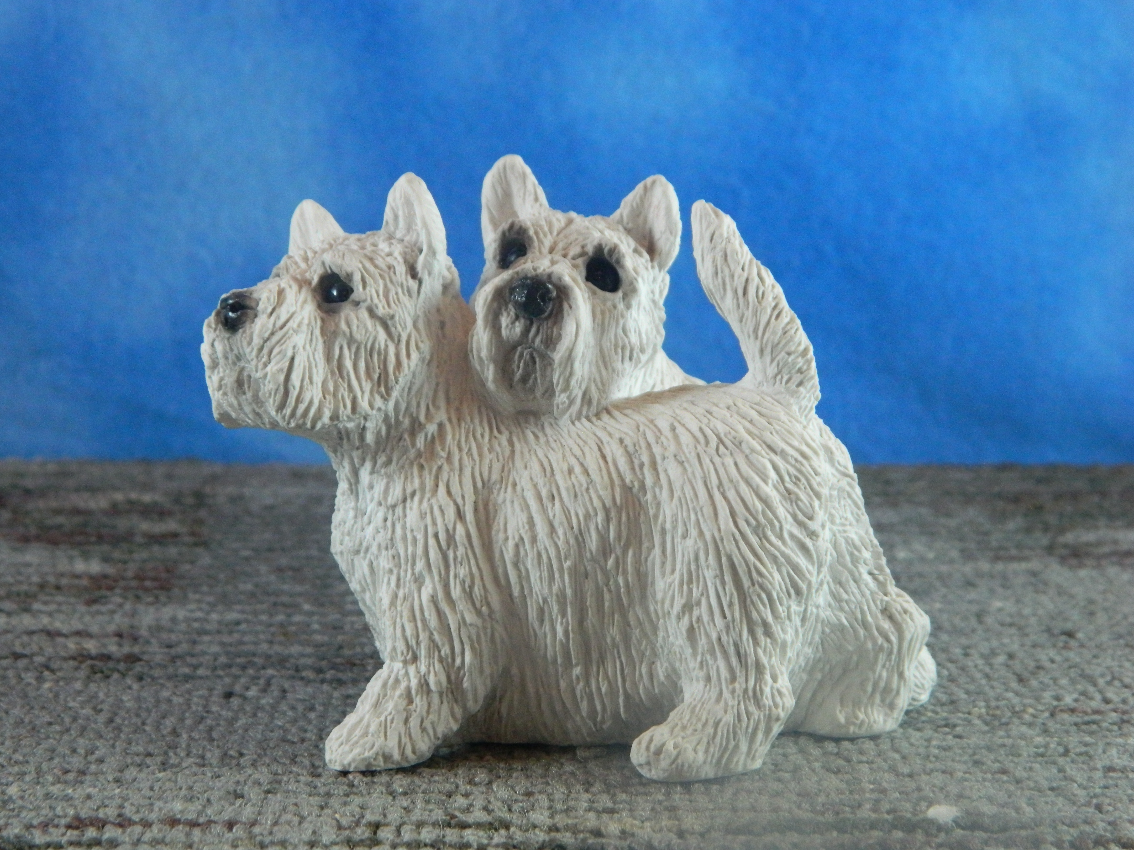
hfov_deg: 27.8
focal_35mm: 70
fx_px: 2293
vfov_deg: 21.0
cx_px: 567
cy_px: 425
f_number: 4
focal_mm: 12.6
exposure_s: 1/30
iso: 400
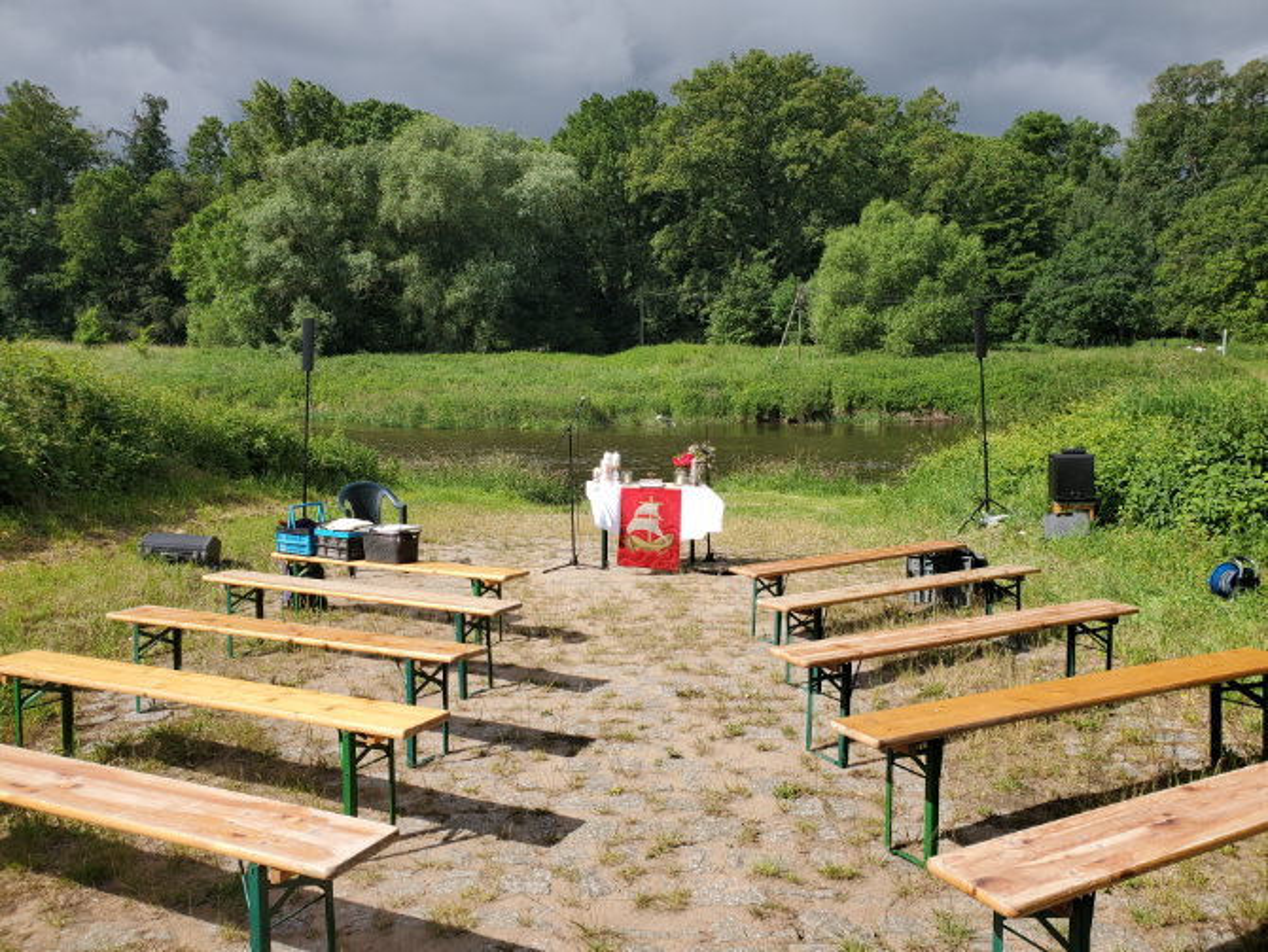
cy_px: 476
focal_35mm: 26
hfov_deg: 67.3
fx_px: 953
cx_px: 634
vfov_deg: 53.1
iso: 50
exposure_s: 1/1591
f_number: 2.4
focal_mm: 4.3
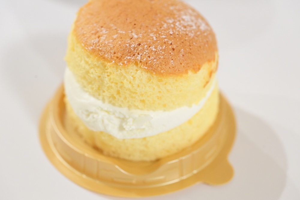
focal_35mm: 60
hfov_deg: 33.4
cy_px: 100
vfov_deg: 22.6
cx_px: 150
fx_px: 500
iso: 8000
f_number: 5
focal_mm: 60
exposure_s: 1/100
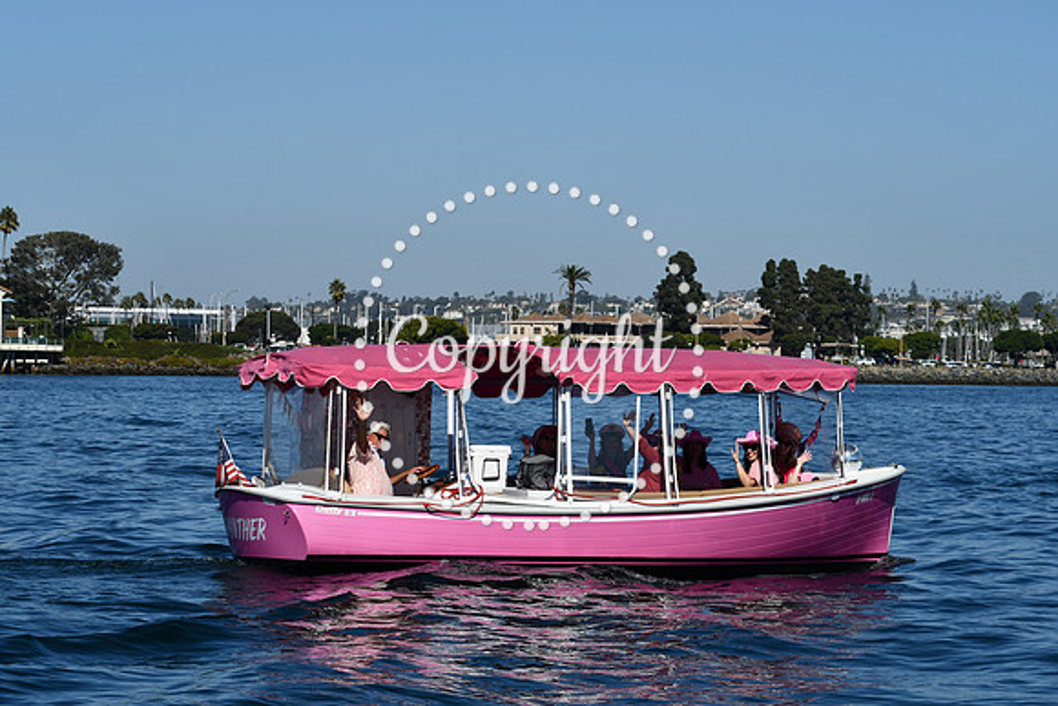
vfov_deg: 11.4
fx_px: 3527
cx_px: 529
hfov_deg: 17.1
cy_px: 353
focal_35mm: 120
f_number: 9
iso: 100
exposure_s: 1/640
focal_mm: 80
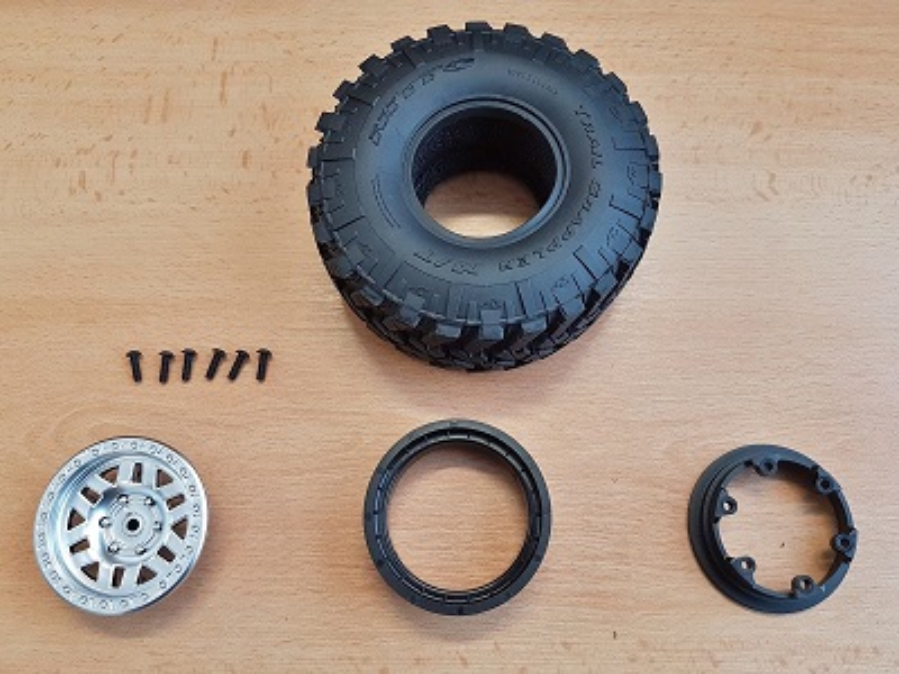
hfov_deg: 67.3
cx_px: 450
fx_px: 675
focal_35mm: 26
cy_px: 337
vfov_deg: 53.1
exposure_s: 1/50
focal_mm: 4.2
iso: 100
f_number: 1.7
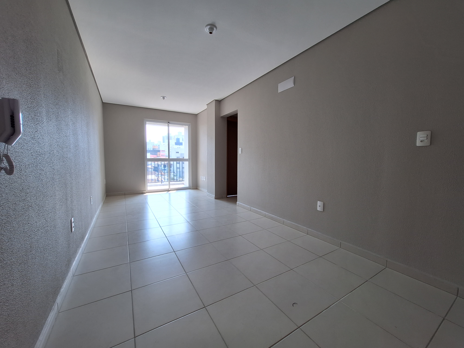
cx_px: 232
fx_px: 174
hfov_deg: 106.2
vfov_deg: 89.9
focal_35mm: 13
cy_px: 174
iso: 40
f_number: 2.2
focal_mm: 1.74
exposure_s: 1/102
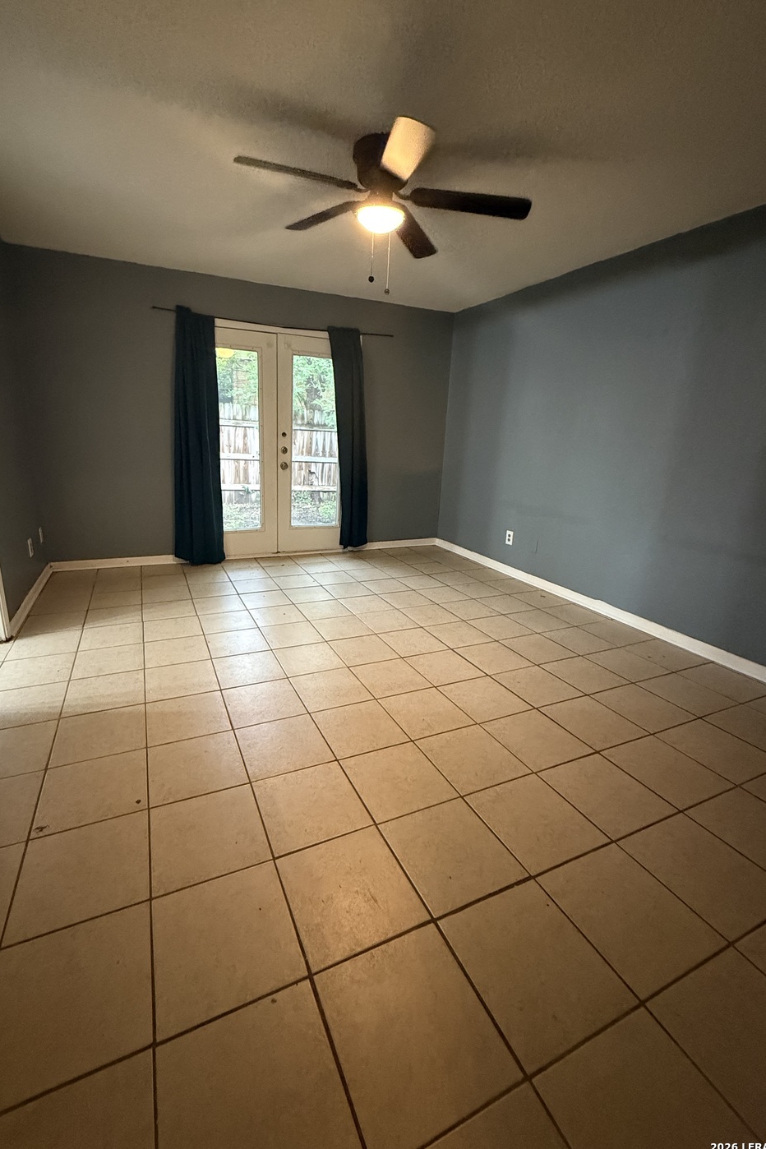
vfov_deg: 100.4
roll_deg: -2.3
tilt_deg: -15.0
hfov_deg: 77.2
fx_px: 479
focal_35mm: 15
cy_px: 562
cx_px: 353
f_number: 2.2
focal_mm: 2.22
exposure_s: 1/60
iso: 1000
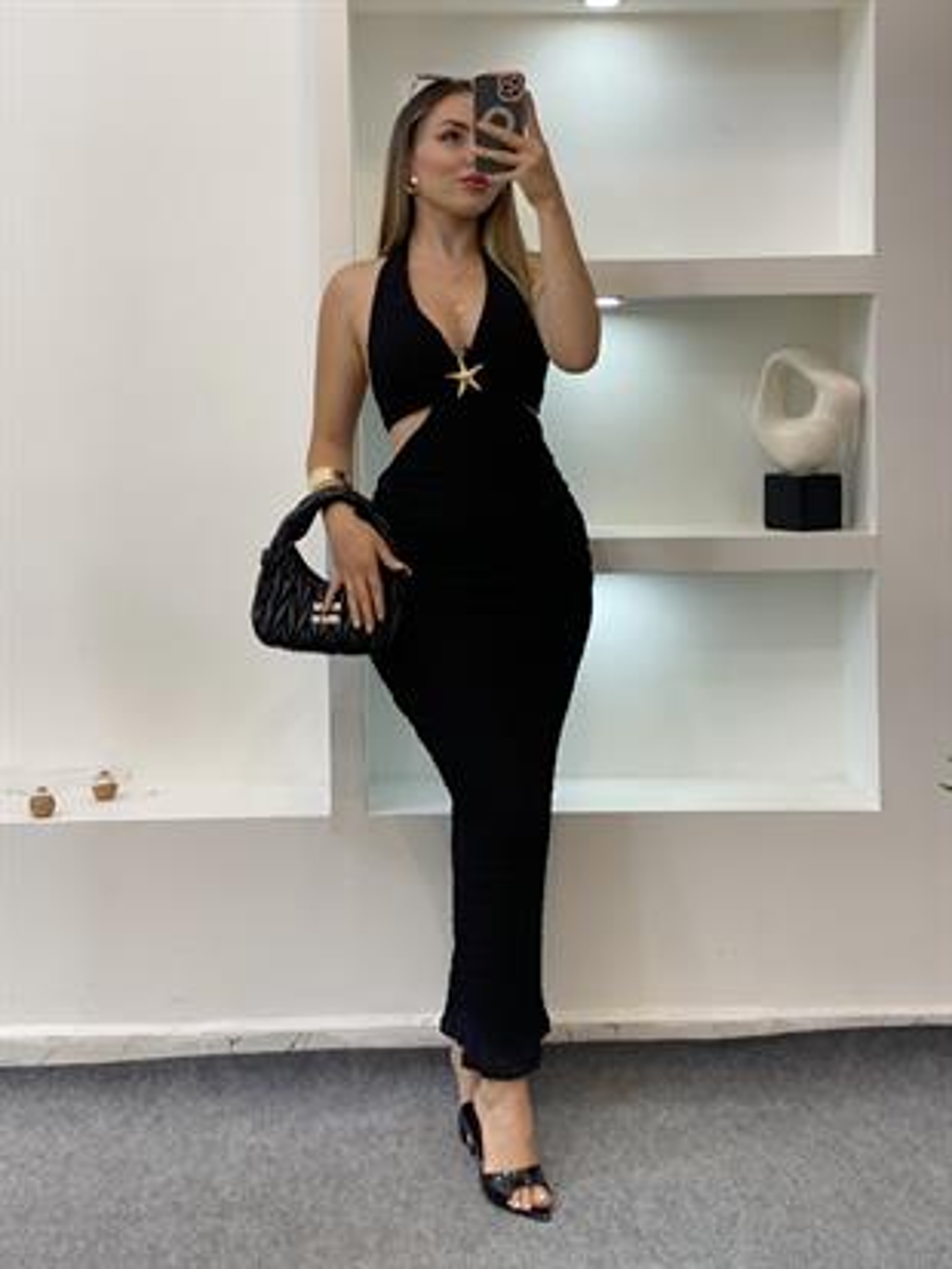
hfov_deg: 28.0
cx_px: 476
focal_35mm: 52
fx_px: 1906
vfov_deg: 36.8
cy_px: 634
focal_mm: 6
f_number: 2
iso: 80
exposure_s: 1/100
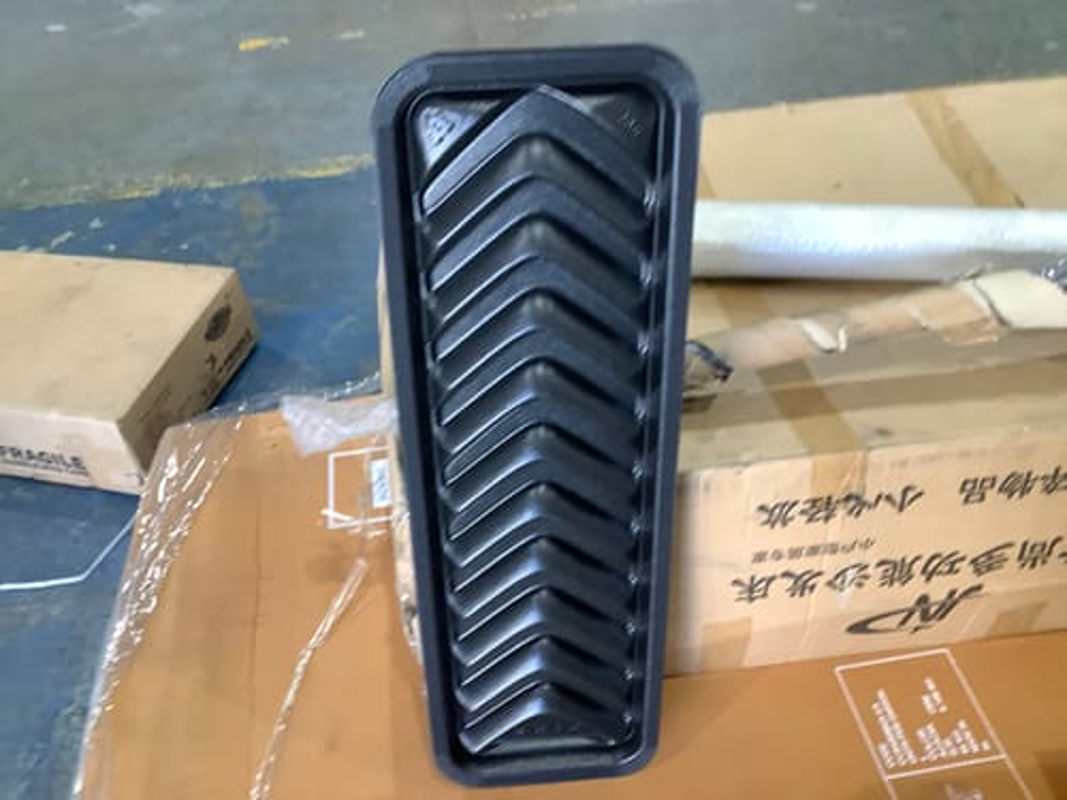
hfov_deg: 58.4
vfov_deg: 45.4
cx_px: 534
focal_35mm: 31
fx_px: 956
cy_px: 400
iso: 200
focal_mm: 3.3
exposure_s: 1/50
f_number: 2.4
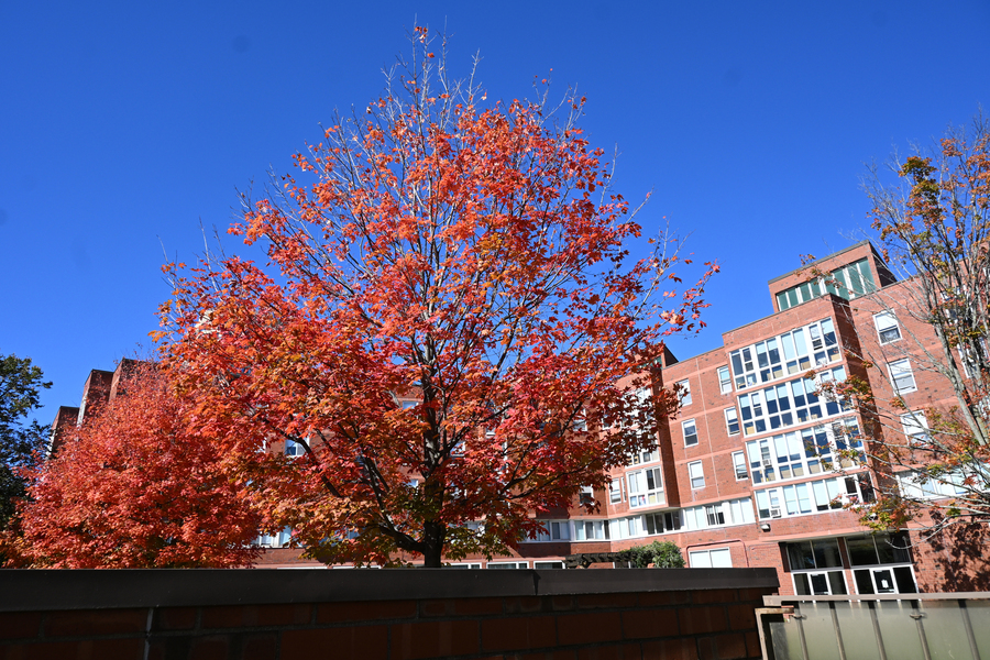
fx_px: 660
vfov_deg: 53.1
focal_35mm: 24
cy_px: 330
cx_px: 495
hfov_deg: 73.7
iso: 100
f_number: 6.3
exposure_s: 1/320
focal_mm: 16
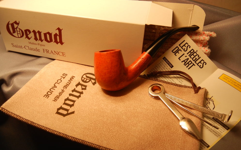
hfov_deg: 59.7
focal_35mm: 32
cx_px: 121
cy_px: 74
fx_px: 210
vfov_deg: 39.4
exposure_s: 1/219
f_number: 3.5
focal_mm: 5.4
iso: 160
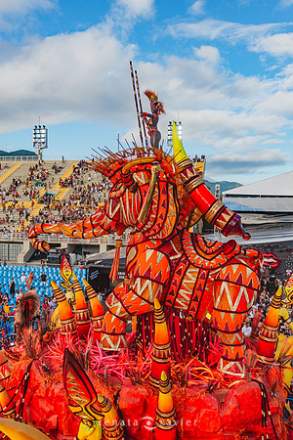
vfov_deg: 58.7
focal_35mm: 32
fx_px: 391
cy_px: 220
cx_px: 146
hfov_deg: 41.1
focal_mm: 32
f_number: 4
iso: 200
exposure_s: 1/3200
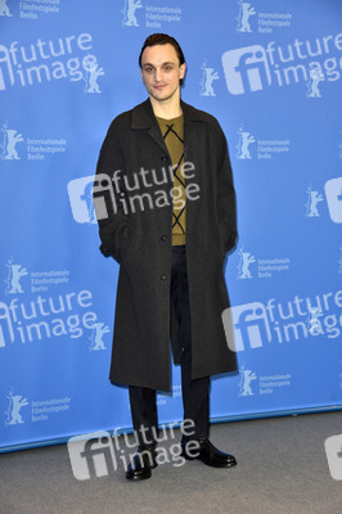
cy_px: 257
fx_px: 1028
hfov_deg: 18.9
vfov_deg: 28.1
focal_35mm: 72
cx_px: 171
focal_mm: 72
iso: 640
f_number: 5.6
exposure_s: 1/125
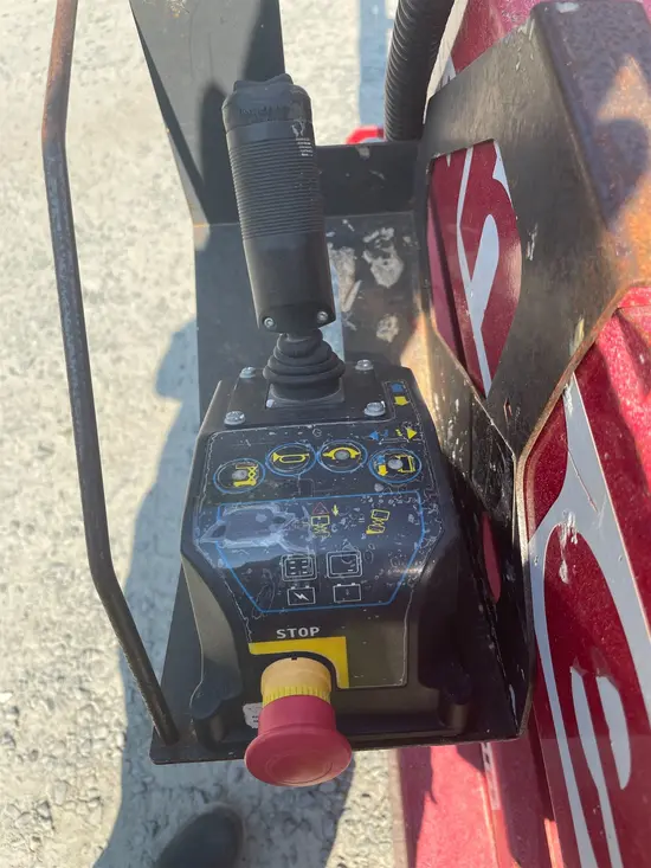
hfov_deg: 53.1
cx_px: 326
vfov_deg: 67.3
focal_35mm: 26
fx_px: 652
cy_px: 434
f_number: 1.6
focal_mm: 4.2
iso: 32
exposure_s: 1/1114
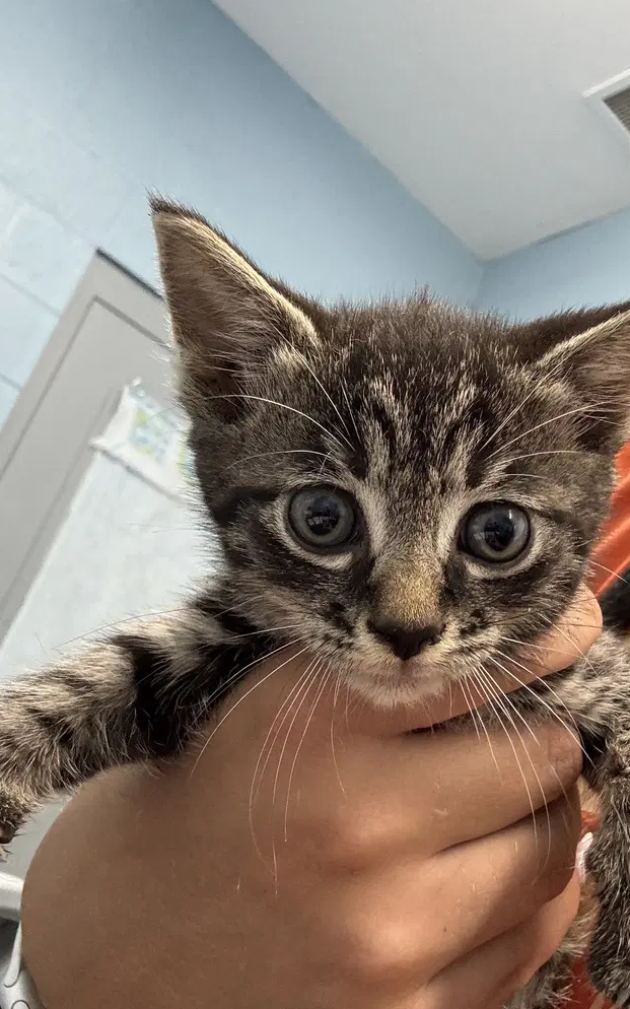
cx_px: 352
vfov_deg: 59.7
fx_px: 879
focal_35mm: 32
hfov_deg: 39.4
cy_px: 504
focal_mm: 2.69
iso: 160
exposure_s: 1/60
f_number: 1.9
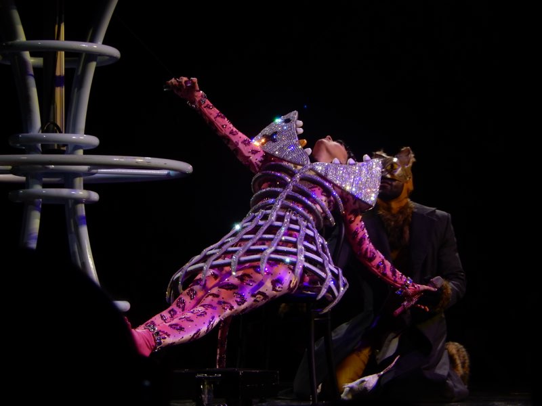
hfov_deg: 14.7
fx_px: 2098
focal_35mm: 134
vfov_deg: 11.1
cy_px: 203
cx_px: 271
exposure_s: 1/60
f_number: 5.6
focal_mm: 24.1
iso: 125
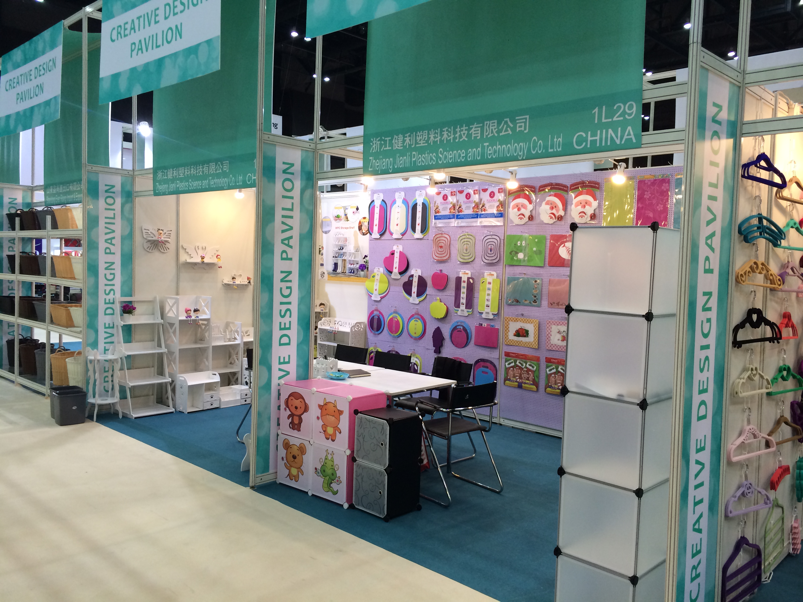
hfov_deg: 60.0
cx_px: 402
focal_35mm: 30
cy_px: 301
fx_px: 696
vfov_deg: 46.8
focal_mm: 4.12
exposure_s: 1/33
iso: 64
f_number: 2.2
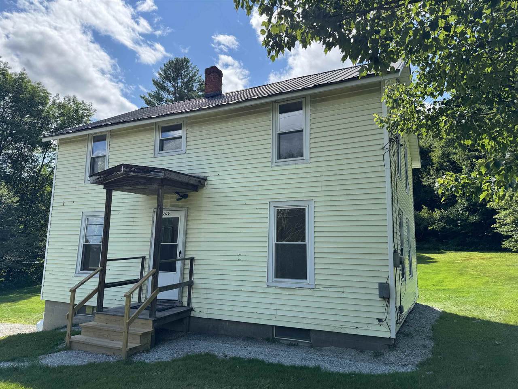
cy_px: 194
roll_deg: -0.7
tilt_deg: +8.7
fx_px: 359
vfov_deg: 56.8
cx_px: 259
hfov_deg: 71.6
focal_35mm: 24
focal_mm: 6.76
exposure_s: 1/2604
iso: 80
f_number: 1.78
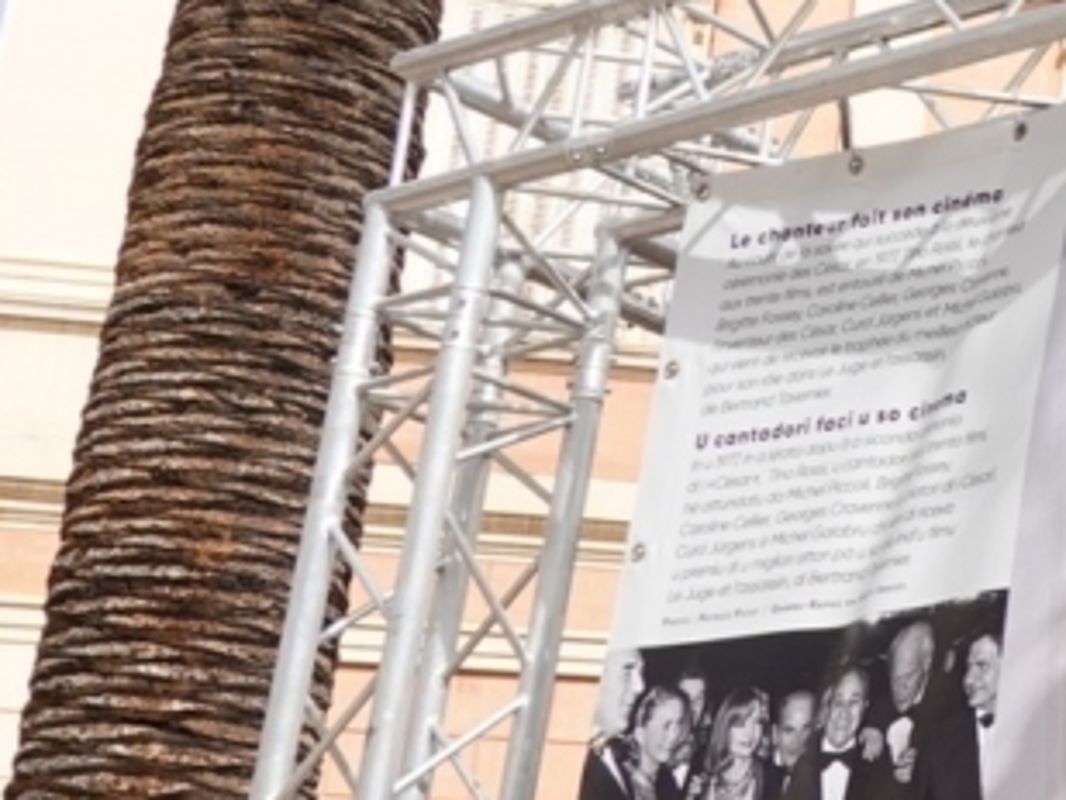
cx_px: 1877
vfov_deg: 13.2
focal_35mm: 112
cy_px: 317
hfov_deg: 15.3
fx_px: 3450
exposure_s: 1/800
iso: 100
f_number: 4
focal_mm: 9
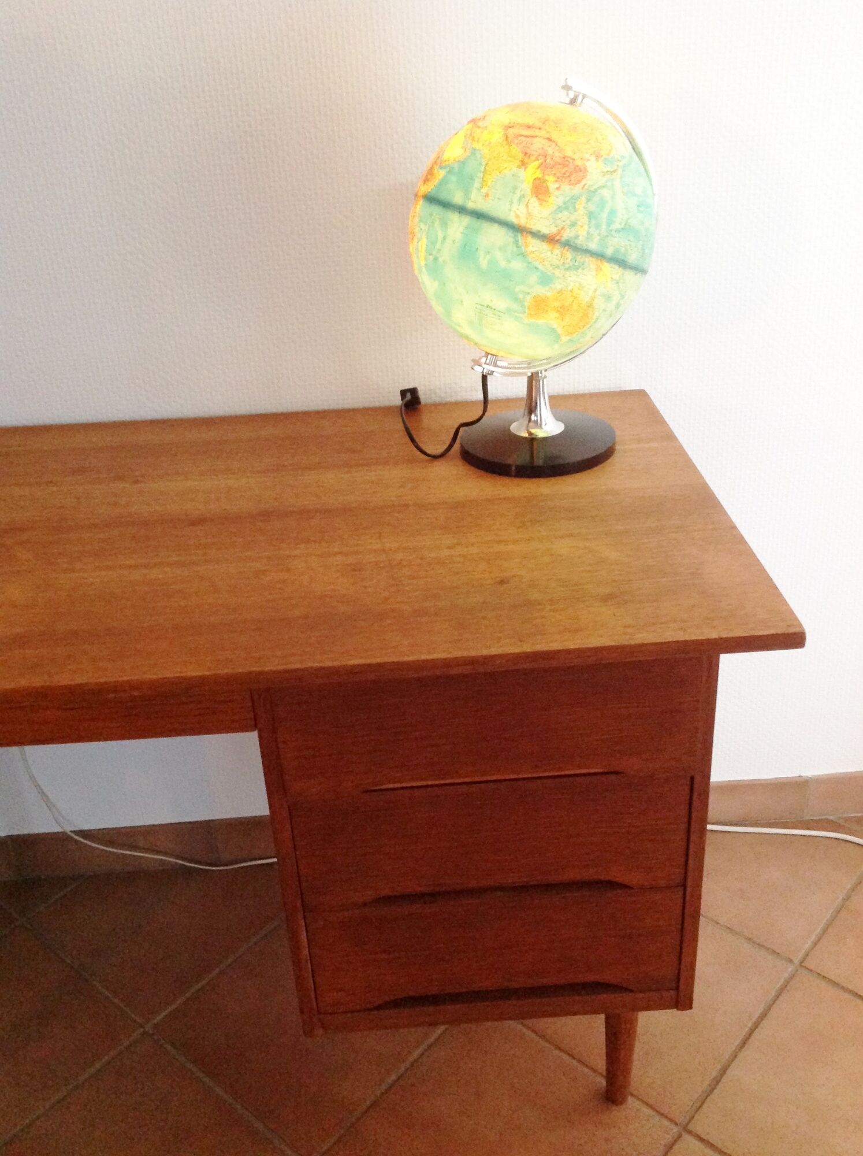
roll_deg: +5.2
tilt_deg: -28.0
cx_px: 432
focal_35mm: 35
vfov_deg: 52.7
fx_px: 1166
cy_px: 578
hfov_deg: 40.6
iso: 400
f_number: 2.4
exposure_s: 1/15
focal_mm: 4.28
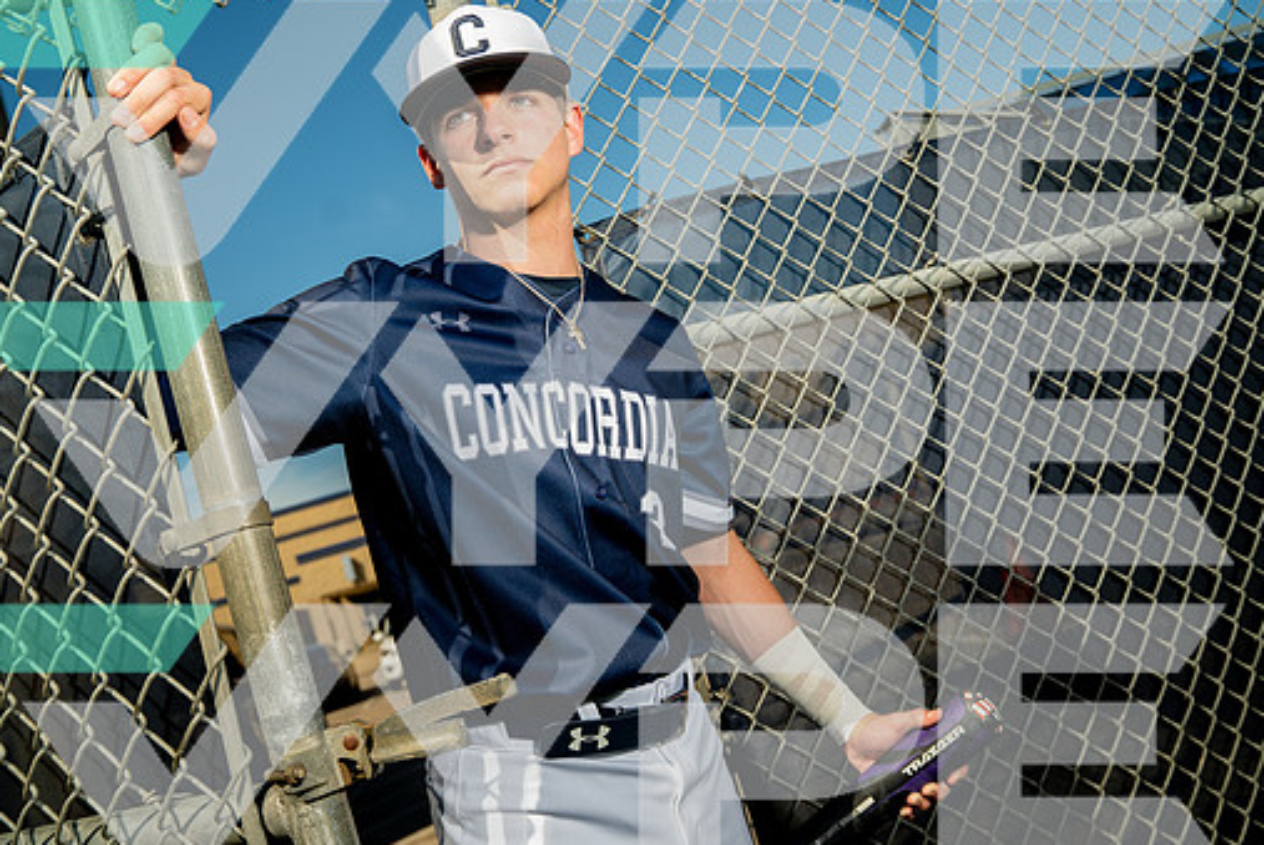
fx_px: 1124
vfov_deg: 41.2
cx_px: 598
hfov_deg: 58.6
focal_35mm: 32
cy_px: 435
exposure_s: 1/250
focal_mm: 28
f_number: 4.5
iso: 100
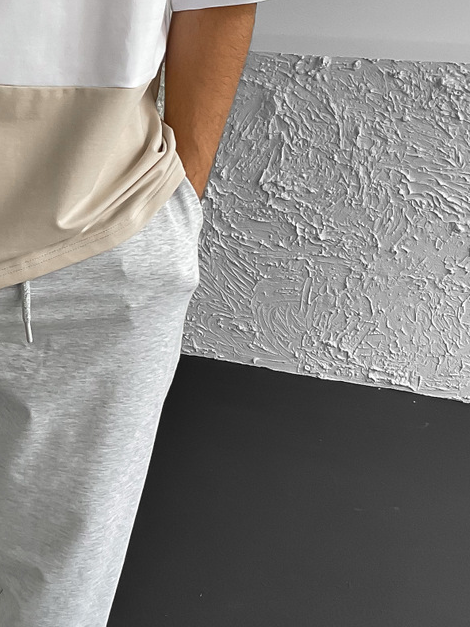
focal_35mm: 74
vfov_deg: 26.2
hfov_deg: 19.2
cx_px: -27
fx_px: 1340
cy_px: 227
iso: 80
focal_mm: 3
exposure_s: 1/60
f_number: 1.8
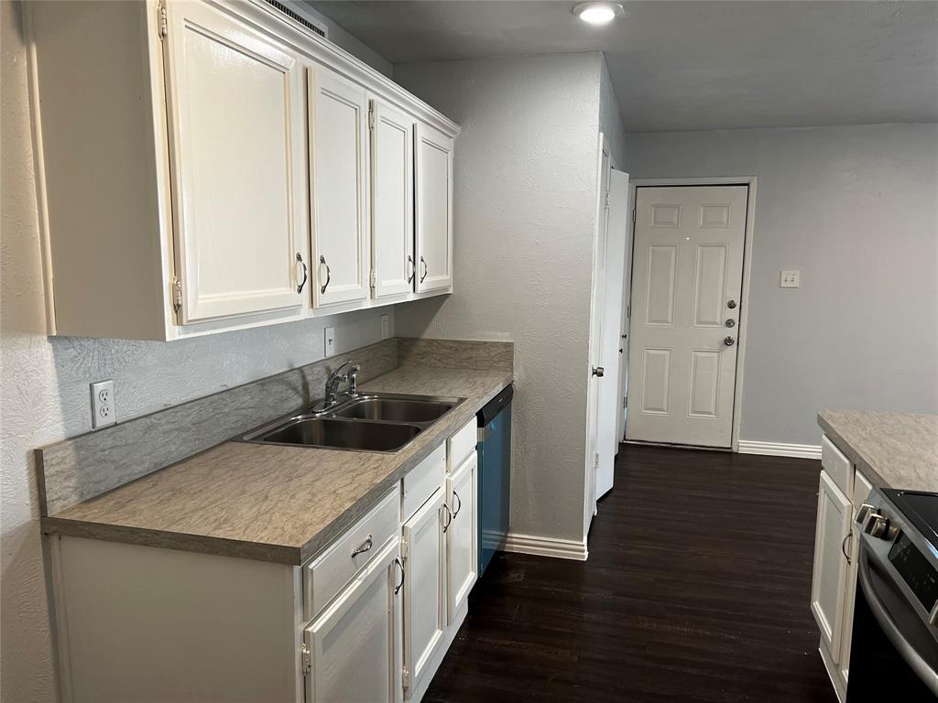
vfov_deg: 53.1
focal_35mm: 26
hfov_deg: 67.3
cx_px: 469
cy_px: 352
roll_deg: +0.1
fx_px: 705
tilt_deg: -9.3
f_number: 1.5
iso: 125
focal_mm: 5.7
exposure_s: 1/120
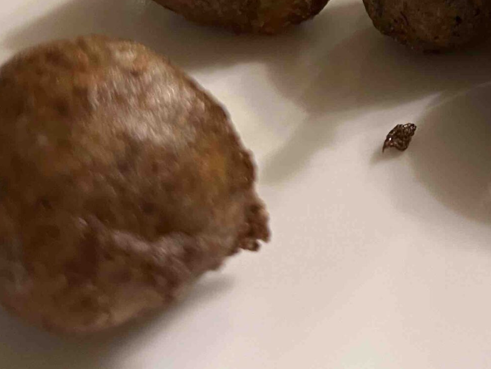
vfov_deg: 20.9
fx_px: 950
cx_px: 445
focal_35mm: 67
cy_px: -38
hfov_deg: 27.9
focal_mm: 5.1
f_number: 1.6
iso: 400
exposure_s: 1/33
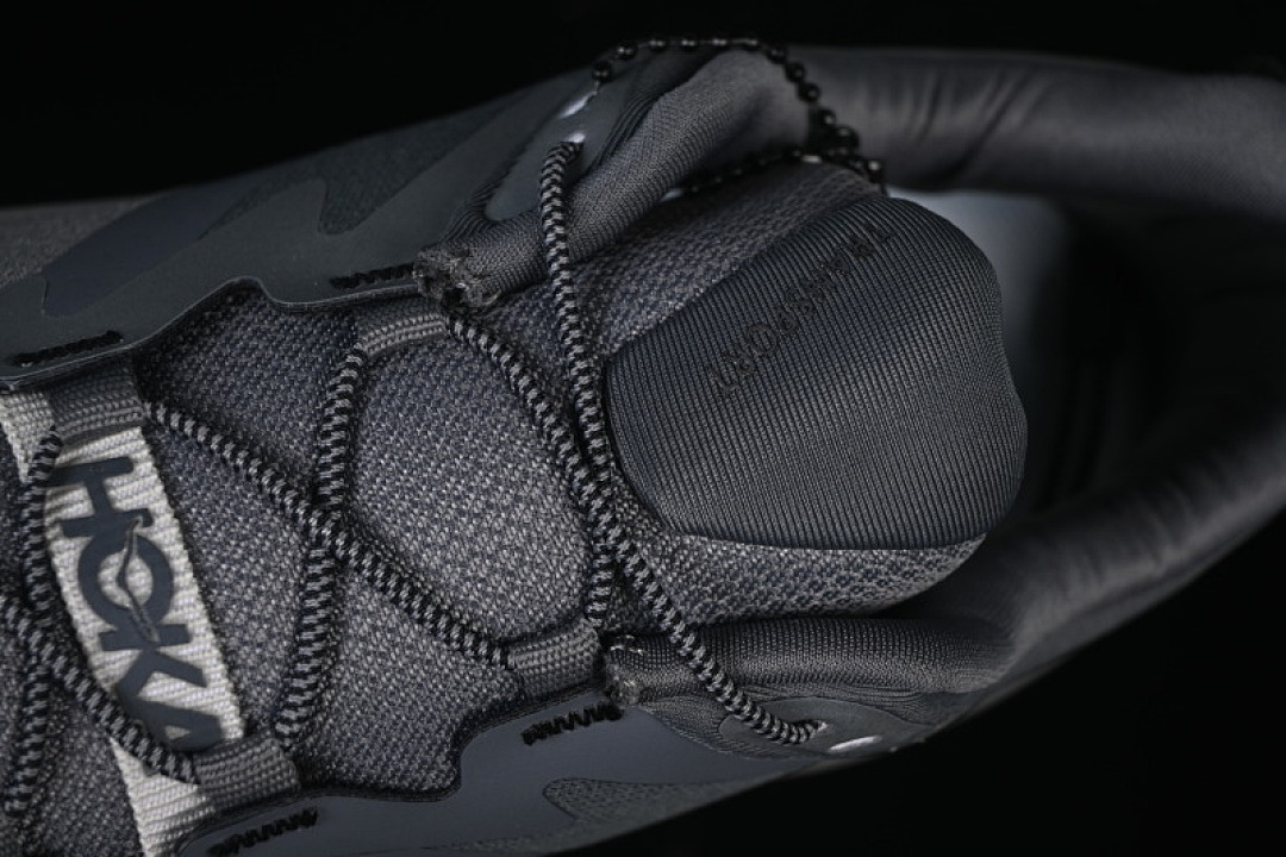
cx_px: 643
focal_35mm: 75
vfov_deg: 18.2
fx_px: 2679
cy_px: 428
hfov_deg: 27.0
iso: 160
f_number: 7.1
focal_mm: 50
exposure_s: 1/60
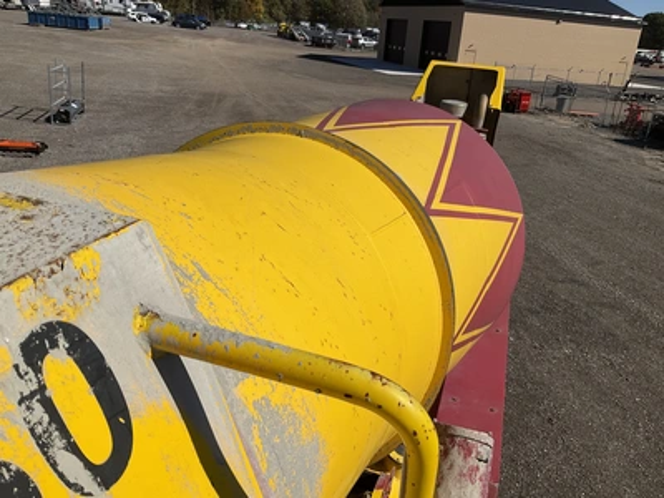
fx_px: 556
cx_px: 332
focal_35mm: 29
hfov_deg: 61.7
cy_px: 249
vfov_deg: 48.2
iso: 25
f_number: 1.8
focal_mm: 3
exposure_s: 1/4785
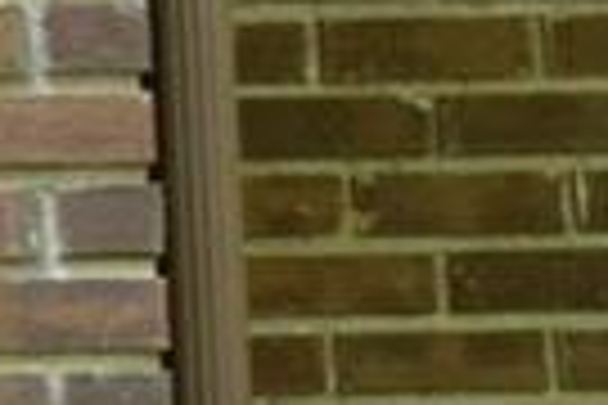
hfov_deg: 5.6
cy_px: -90
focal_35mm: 331
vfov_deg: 4.1
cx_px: -1585
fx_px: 5586
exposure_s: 1/50
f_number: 7.1
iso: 800
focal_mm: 29
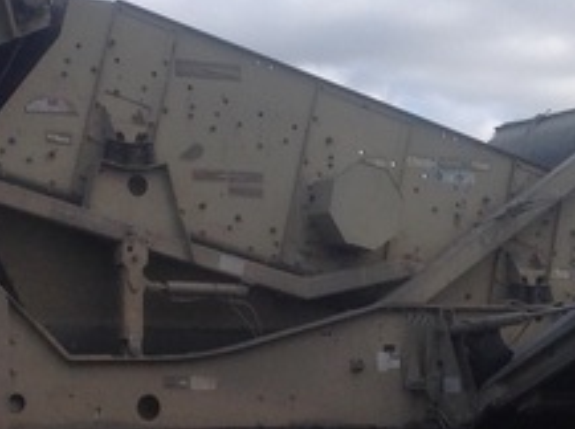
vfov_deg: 11.5
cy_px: 207
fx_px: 2139
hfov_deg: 15.3
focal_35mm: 129
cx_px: 366
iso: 50
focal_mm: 4.28
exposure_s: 1/944
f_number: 2.4
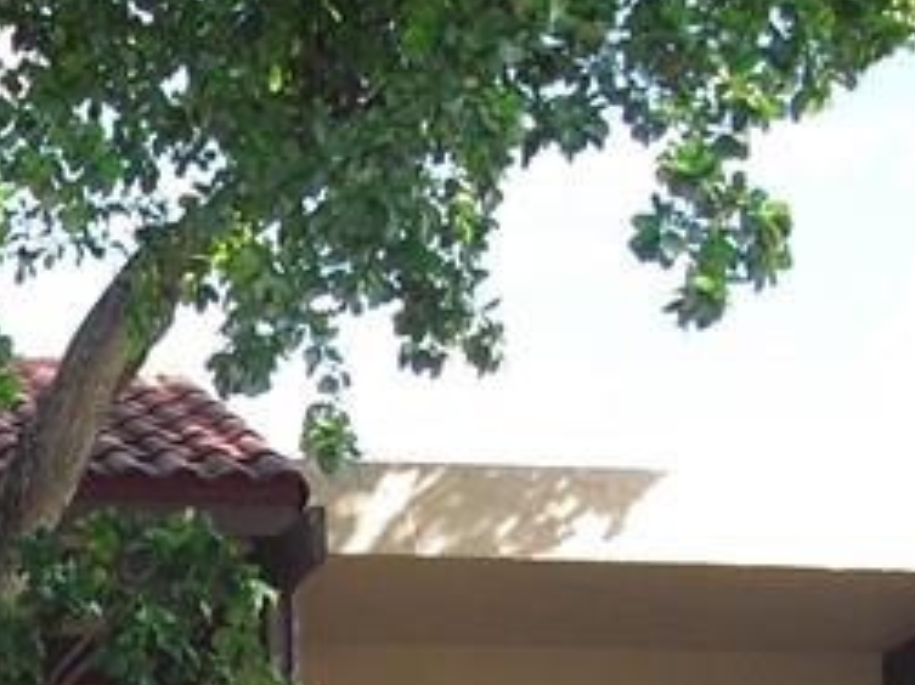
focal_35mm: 147
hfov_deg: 12.9
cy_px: 1177
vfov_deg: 9.6
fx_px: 3884
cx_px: -314
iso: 100
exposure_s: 1/250
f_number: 3.1
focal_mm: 6.3
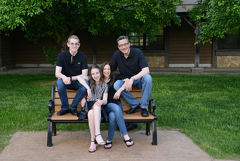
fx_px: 307
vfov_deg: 29.3
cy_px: 75
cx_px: 105
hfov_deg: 42.6
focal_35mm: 46
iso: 640
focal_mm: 40
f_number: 8
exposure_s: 1/60
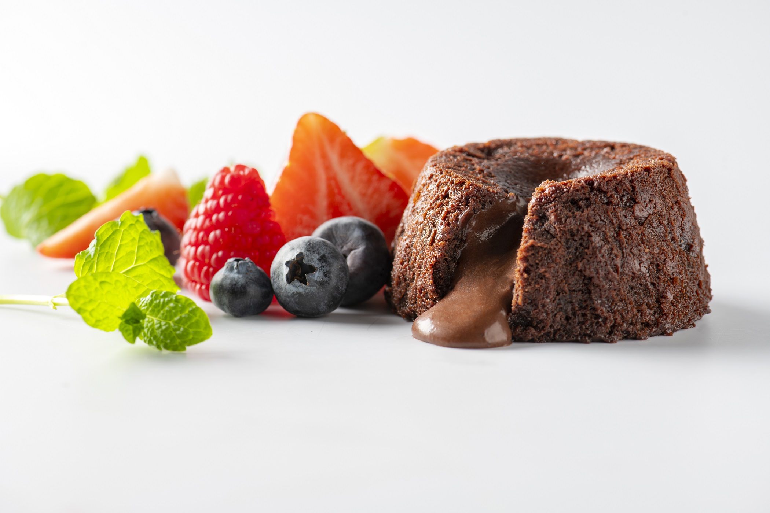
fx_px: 2246
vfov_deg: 13.0
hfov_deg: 19.5
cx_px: 385
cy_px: 256
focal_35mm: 105
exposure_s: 1/160
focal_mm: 105
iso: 100
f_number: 11
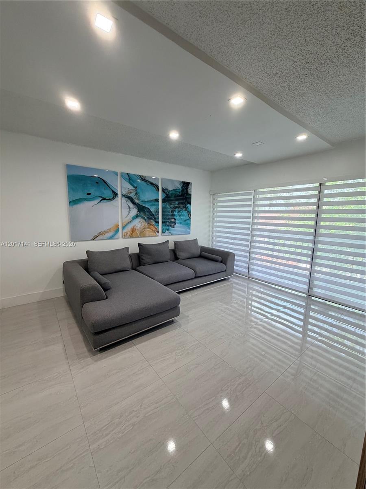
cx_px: 183
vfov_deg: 102.1
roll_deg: -0.8
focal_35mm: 14
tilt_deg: -8.8
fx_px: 197
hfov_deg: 85.7
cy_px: 244
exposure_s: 1/120
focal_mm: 2.22
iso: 160
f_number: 2.2
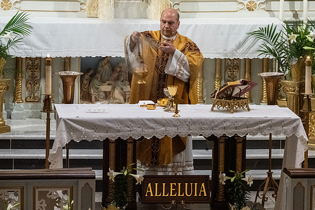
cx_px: 219
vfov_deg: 4.9
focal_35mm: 279
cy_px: 85
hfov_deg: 7.4
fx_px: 2440
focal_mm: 200
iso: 5000
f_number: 14
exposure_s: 1/60
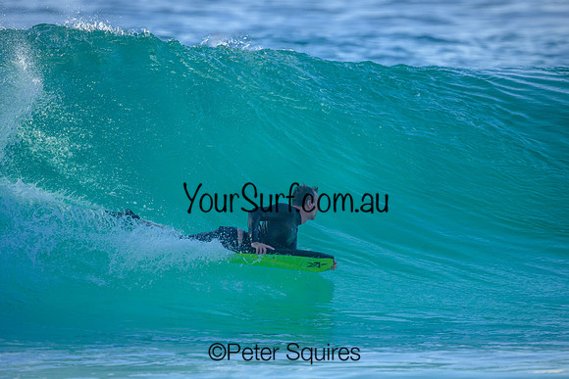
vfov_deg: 1.6
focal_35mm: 844
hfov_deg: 2.4
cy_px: 191
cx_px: 269
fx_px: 13336
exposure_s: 1/2500
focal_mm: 800
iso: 900
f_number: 6.3
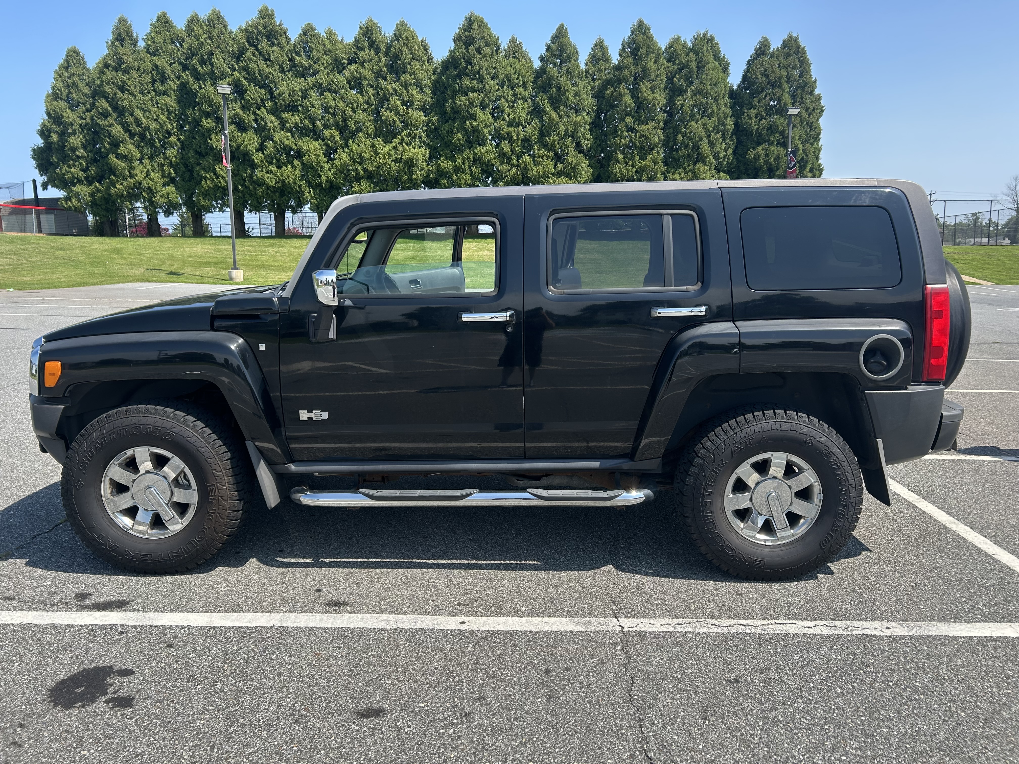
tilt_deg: -7.4
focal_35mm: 26
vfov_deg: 53.1
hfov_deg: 67.3
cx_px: 510
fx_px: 765
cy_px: 382
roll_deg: +2.1
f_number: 1.5
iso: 50
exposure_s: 1/1901
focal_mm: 5.7
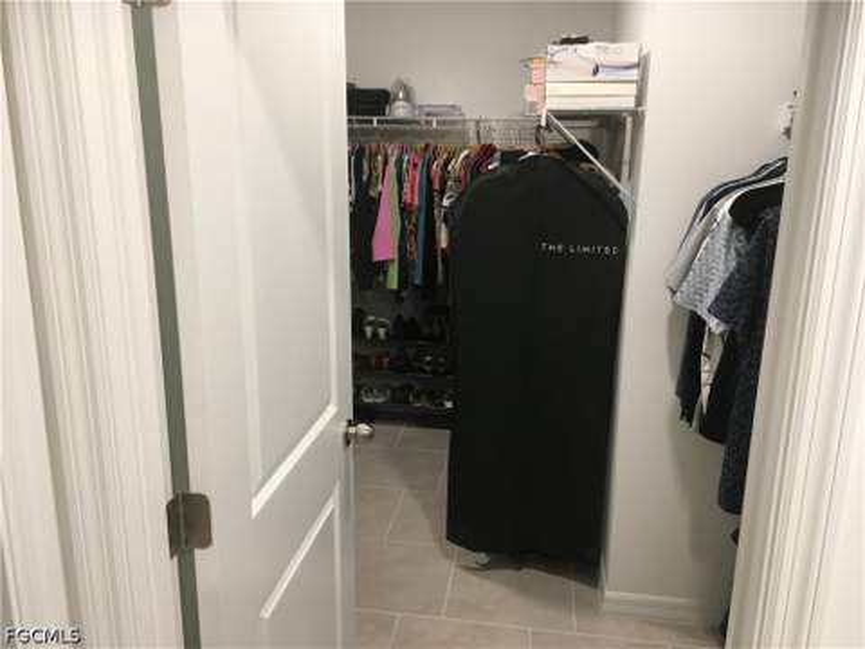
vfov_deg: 48.2
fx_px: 725
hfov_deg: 61.7
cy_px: 324
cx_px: 432
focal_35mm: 29
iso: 100
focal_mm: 4.15
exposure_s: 1/30
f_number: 2.2
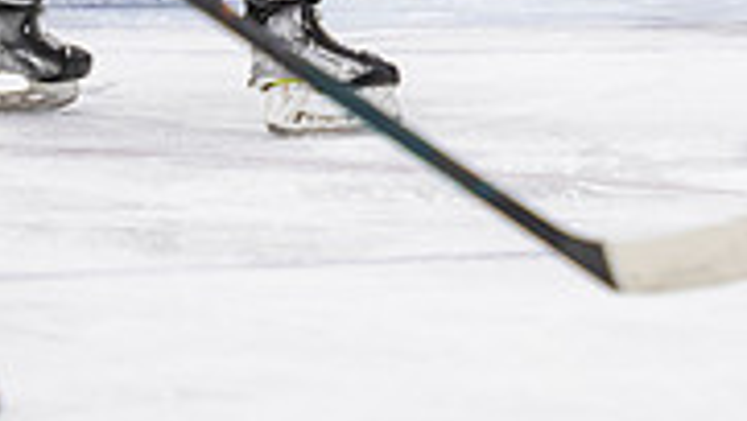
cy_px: -357
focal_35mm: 815
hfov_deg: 2.6
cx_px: 525
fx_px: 16150
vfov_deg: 1.5
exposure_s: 1/800
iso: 1600
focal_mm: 165
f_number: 3.2
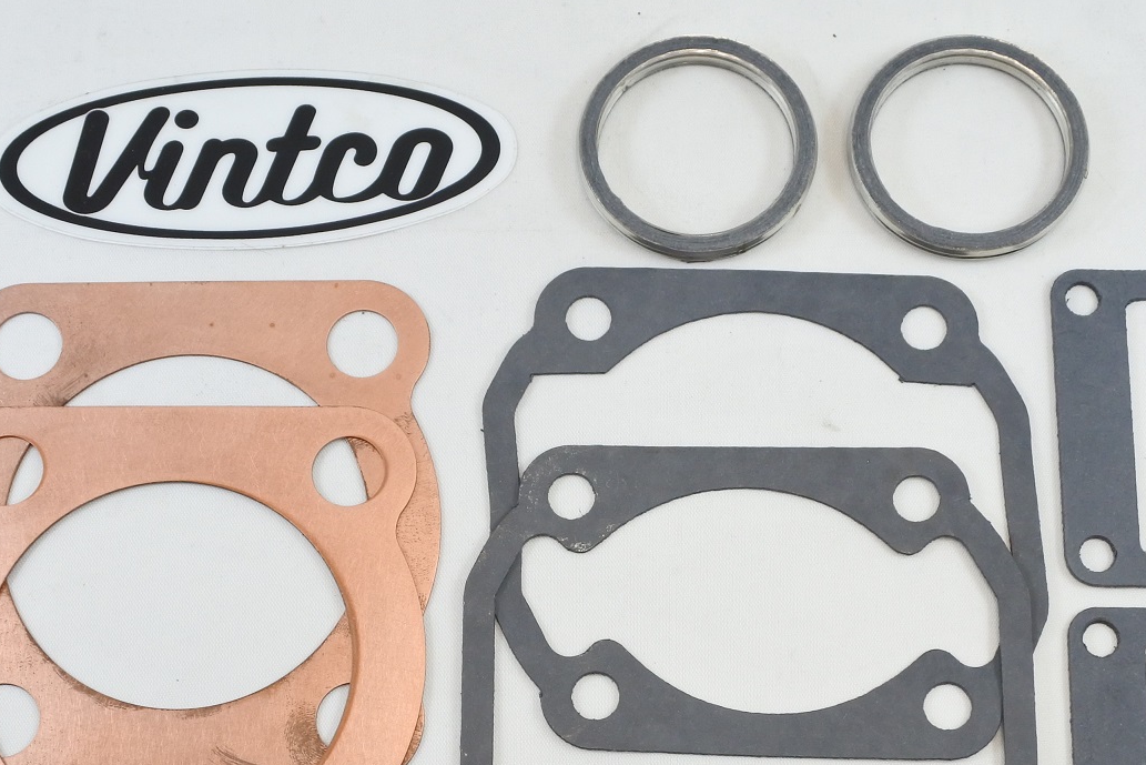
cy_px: 485
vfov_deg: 25.9
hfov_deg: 37.9
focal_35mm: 52
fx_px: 1655
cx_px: 719
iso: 400
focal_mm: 12.8
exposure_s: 1/160
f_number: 4
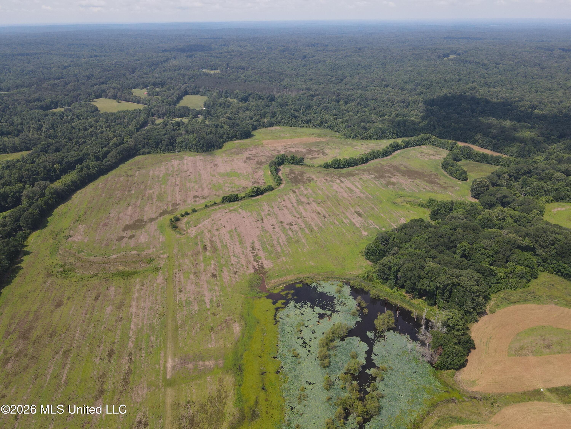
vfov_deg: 56.8
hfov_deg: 71.6
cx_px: 286
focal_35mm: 24
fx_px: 396
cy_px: 214
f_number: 2.8
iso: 100
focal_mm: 4.5
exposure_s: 1/640
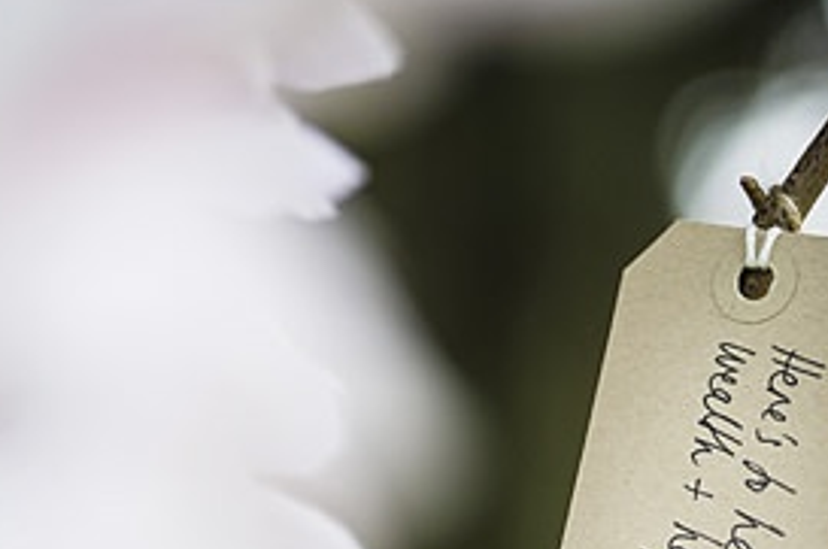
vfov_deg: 5.9
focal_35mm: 231
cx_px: 331
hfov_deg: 8.9
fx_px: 5304
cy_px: 514
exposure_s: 1/1600
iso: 500
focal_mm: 105
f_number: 3.2
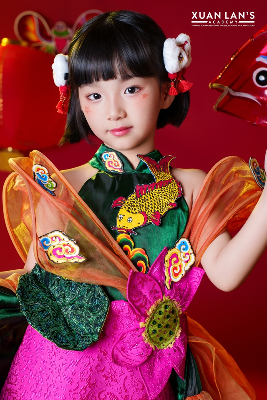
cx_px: 134
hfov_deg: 19.7
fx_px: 768
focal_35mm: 69
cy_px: 200
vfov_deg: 29.2
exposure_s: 1/160
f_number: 6.3
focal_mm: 69
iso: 100
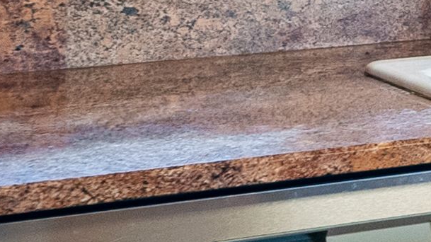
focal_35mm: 146
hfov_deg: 11.2
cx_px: 1163
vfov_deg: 8.0
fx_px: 1668
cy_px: -180
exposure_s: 1/2.5
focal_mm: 20
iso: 800
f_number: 8
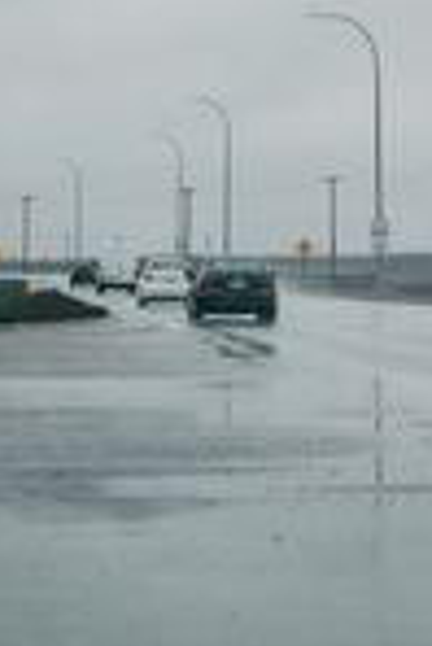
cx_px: 382
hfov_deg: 7.7
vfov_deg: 11.4
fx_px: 3216
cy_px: 17
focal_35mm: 179
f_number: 2.8
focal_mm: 51.9
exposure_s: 1/200
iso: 80
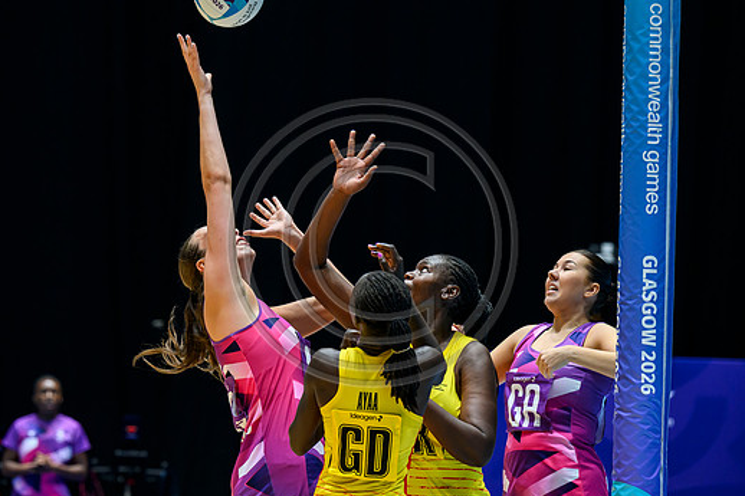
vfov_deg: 6.8
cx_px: 261
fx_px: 4179
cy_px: 242
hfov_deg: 10.2
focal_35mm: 202
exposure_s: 1/1250
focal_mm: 155
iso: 2500
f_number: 3.5
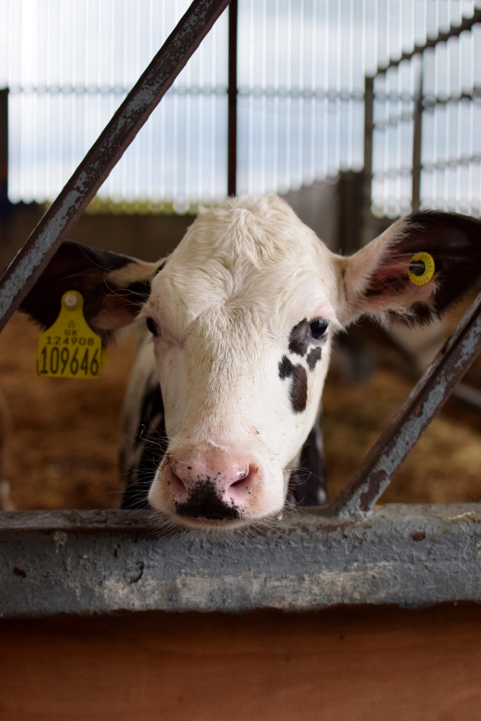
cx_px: 240
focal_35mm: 52
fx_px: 1052
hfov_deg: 25.8
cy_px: 360
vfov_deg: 37.9
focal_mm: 35
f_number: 2.8
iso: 800
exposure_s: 1/640
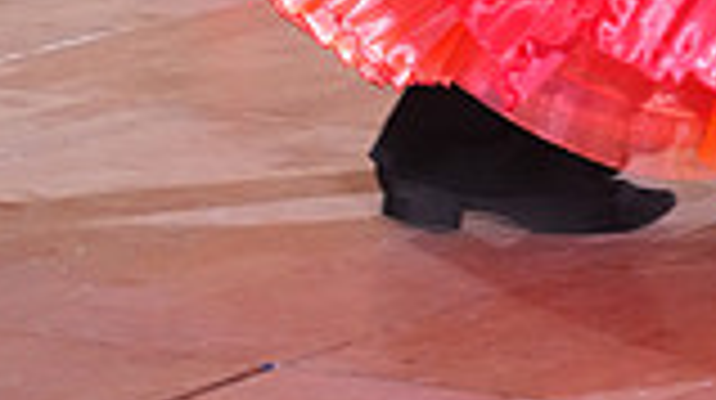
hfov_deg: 7.4
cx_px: 754
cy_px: -791
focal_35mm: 291
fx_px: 5518
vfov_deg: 4.0
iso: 3200
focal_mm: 76
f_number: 4.5
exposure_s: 1/250
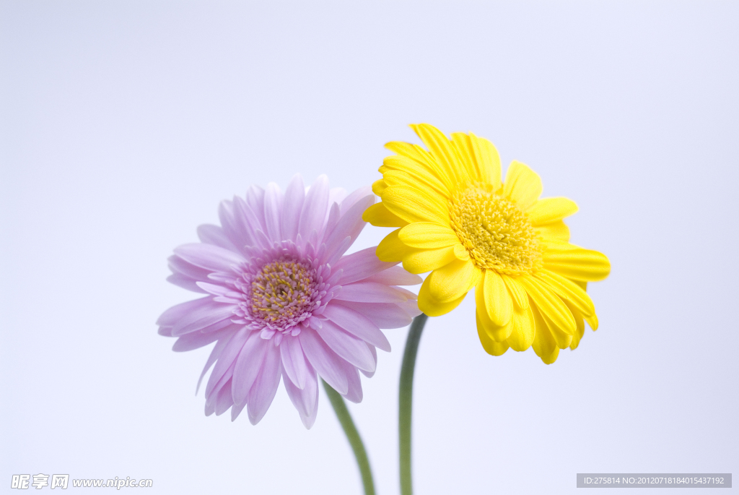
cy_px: 248
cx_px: 370
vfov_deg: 25.6
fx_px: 1089
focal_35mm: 53
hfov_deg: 37.5
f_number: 4
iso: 400
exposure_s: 1/60
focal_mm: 35
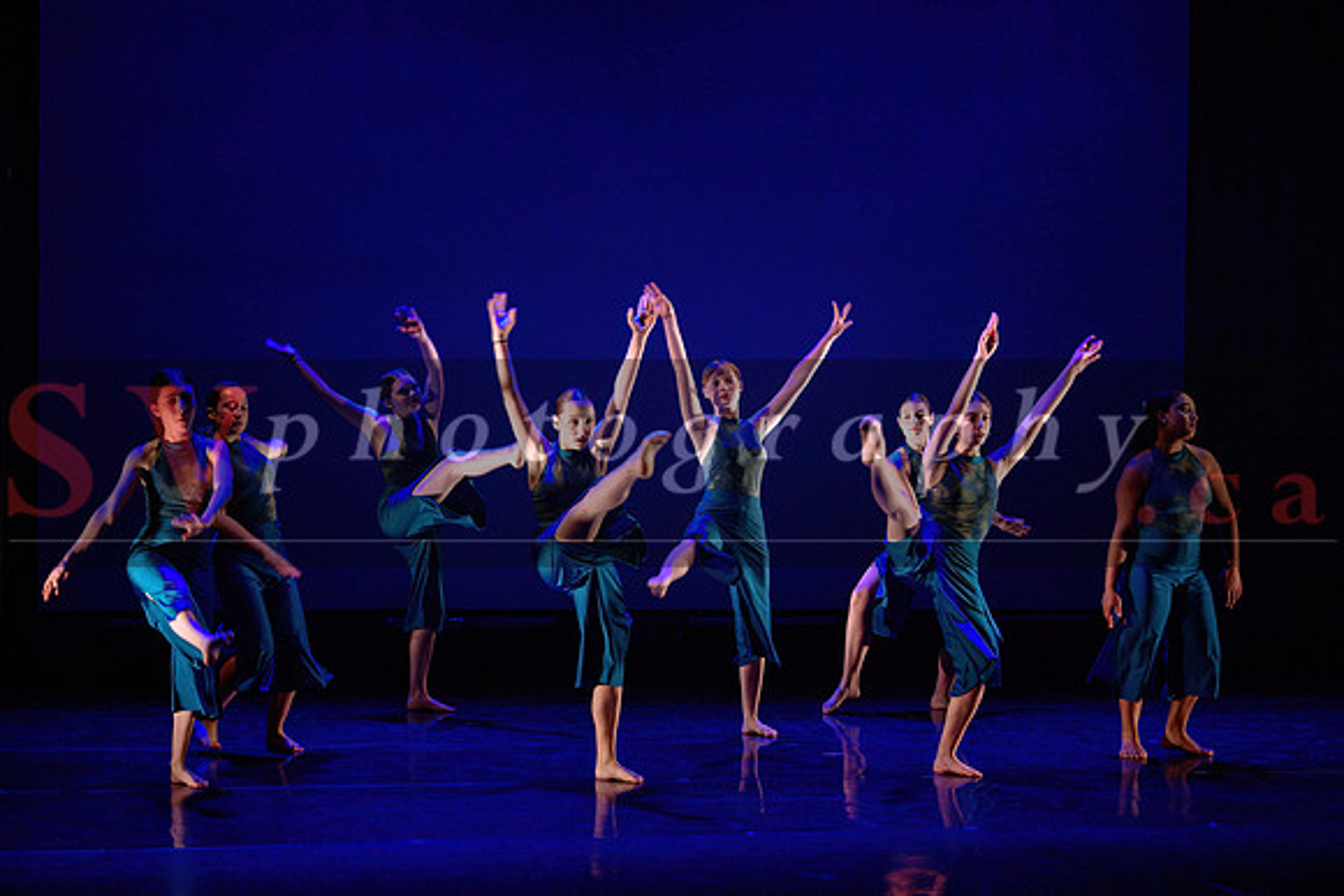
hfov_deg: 21.7
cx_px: 671
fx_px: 3509
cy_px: 366
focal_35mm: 94
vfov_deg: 14.6
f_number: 2.8
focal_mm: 78
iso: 1600
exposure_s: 1/200
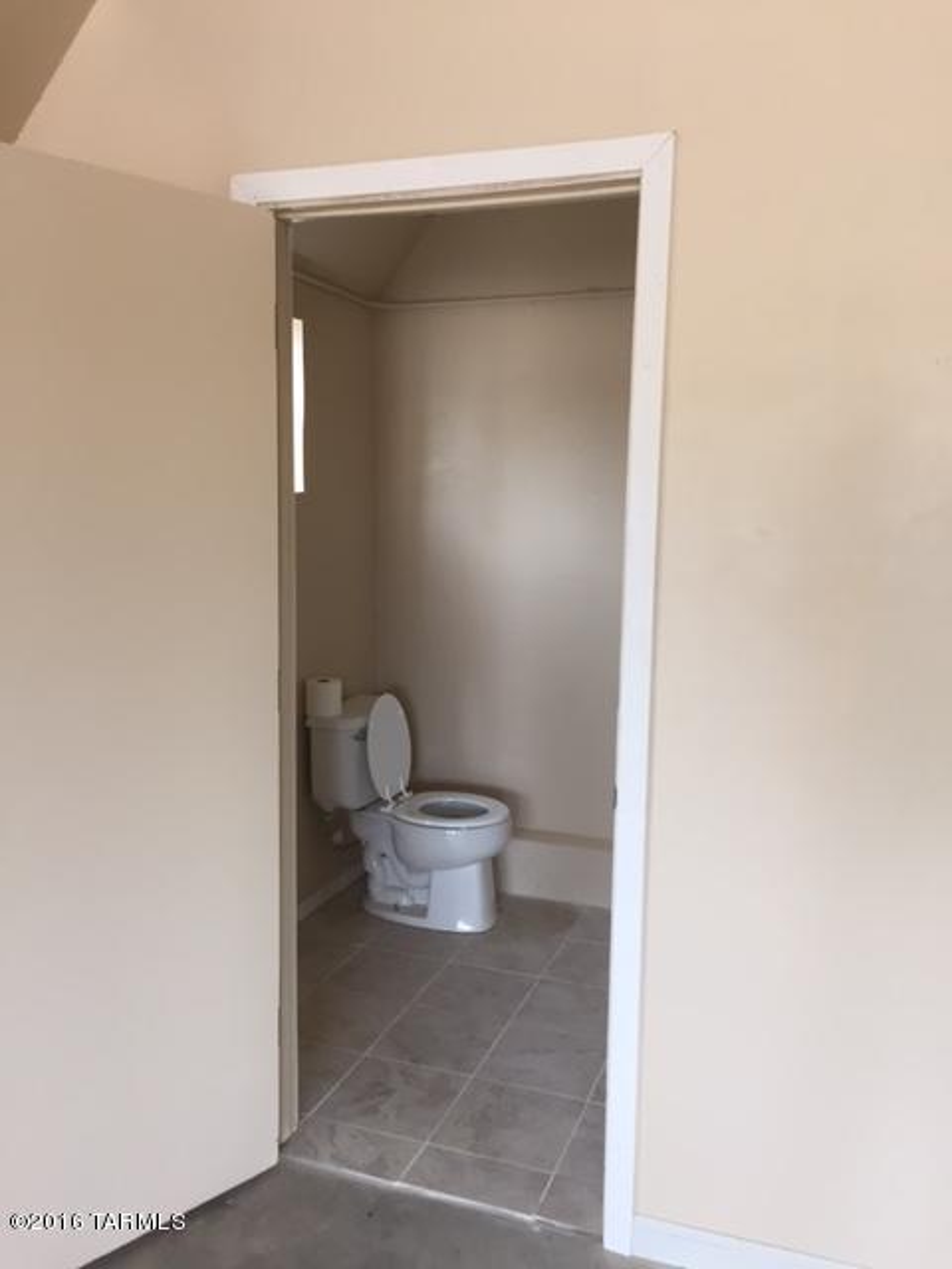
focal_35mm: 29
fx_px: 1063
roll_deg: -0.8
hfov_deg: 48.2
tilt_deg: -9.0
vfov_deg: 61.7
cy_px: 634
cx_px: 476
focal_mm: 4.15
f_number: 2.2
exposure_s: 1/30
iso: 32
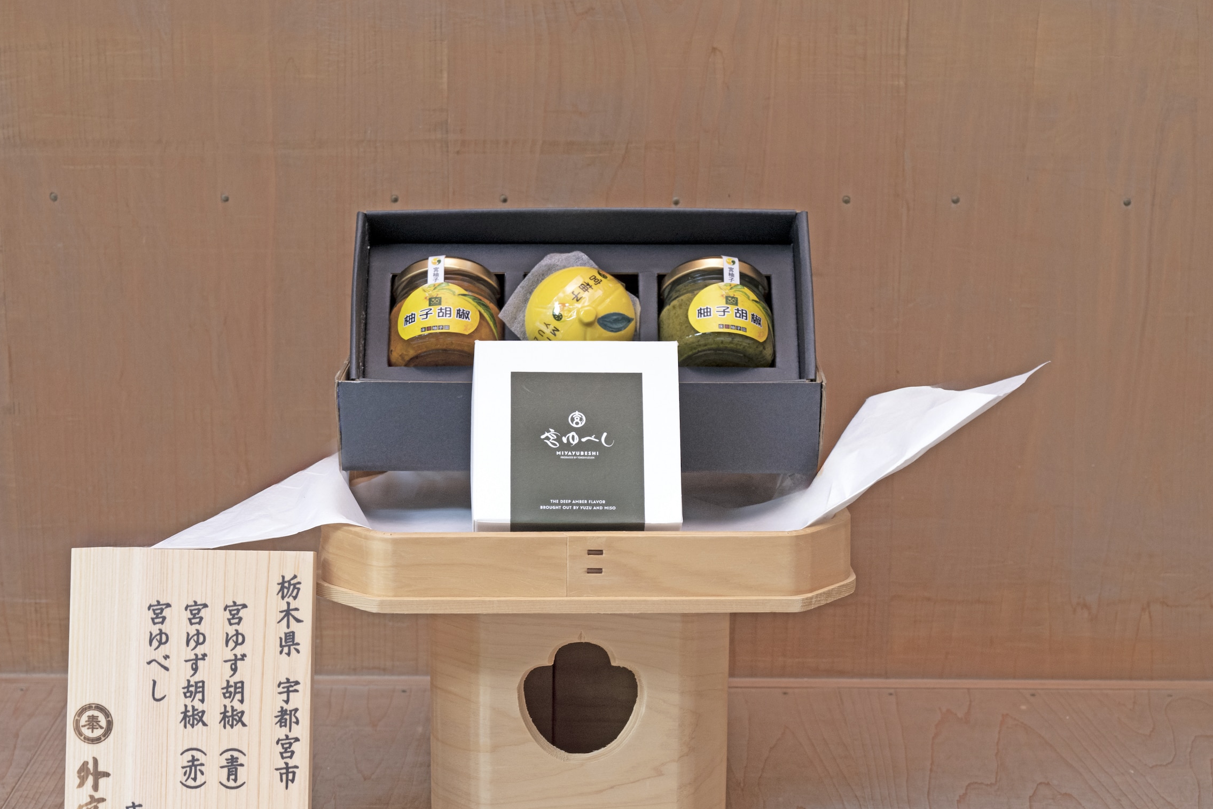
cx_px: 600
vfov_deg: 19.4
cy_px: 489
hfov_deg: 28.8
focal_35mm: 70
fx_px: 2358
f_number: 8
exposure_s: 1/13
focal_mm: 53
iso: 800
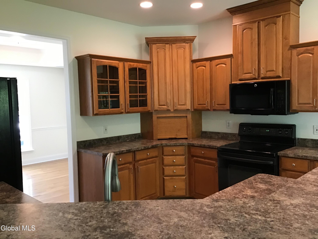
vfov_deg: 45.4
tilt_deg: -4.8
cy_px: 120
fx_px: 285
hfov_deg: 58.4
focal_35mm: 31
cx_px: 159
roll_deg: +0.9
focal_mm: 3.3
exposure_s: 1/30
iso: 100
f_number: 2.4
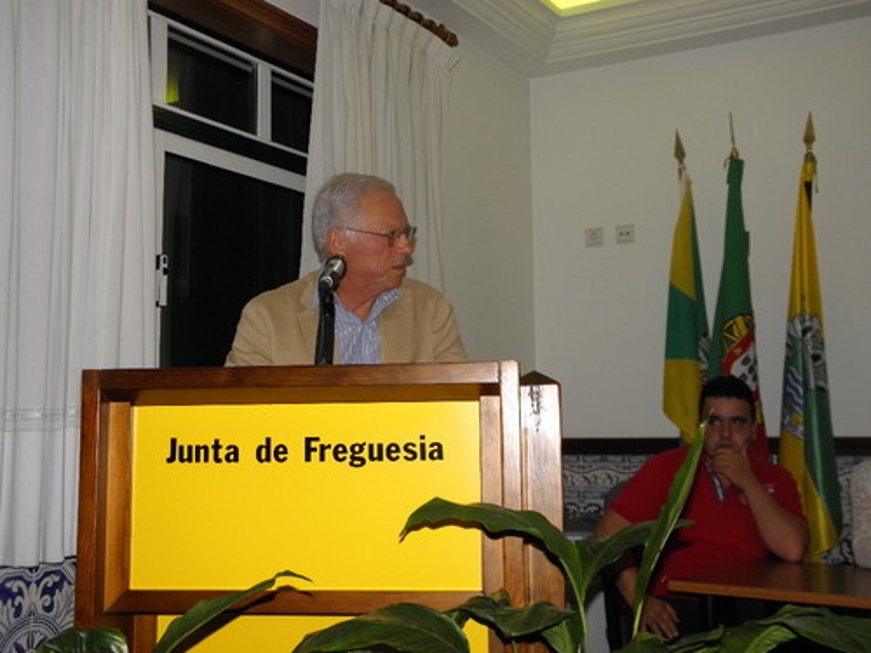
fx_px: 1032
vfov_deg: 35.1
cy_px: 326
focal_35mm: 41
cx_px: 436
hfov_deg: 45.8
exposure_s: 1/100
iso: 125
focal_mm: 7.5
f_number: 3.8
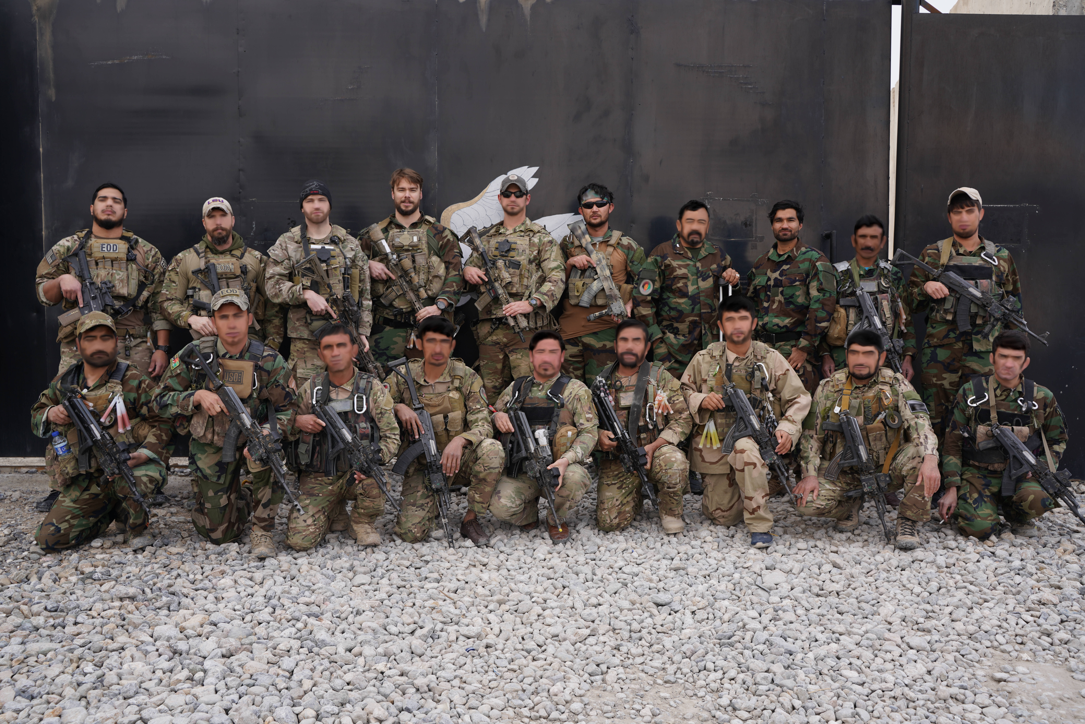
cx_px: 542
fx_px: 995
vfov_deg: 40.0
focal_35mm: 33
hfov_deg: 57.2
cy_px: 362
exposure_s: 1/160
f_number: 5.6
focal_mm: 33
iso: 100
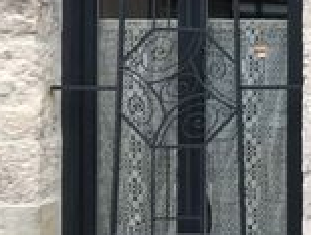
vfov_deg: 13.6
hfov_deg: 15.4
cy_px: 61
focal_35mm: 109
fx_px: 981
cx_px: 563
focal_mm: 3.99
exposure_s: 1/50
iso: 25
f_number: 1.8
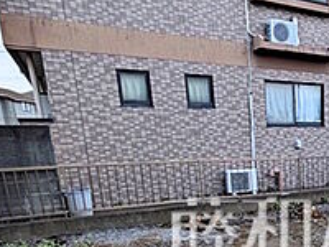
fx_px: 399
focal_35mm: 42
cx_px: 344
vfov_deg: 32.5
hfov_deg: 38.6
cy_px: 226
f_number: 2.2
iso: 53
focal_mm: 1.83
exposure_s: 1/2237
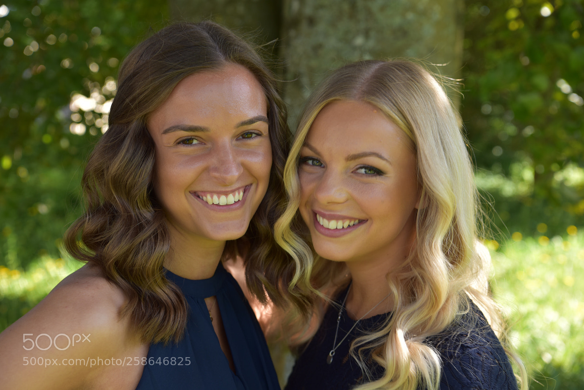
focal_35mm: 50
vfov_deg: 27.0
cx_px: 292
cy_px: 195
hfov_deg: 39.6
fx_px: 811
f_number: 5
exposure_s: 1/100
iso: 100
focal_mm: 50
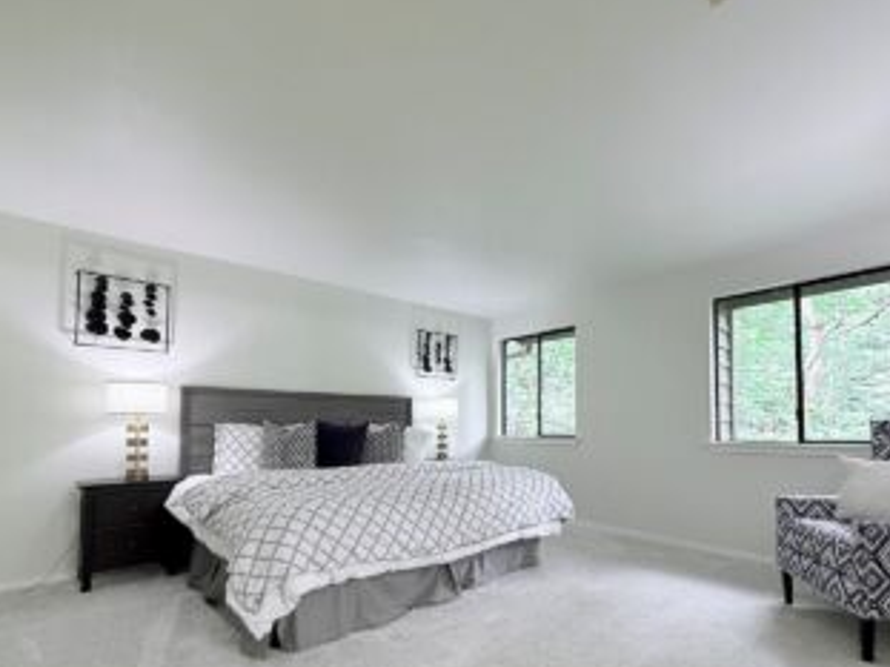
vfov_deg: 70.7
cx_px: 504
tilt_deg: +2.8
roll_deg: -0.2
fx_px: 463
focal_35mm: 18
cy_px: 406
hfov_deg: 87.3
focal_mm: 2.22
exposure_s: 1/60
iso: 200
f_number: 2.2
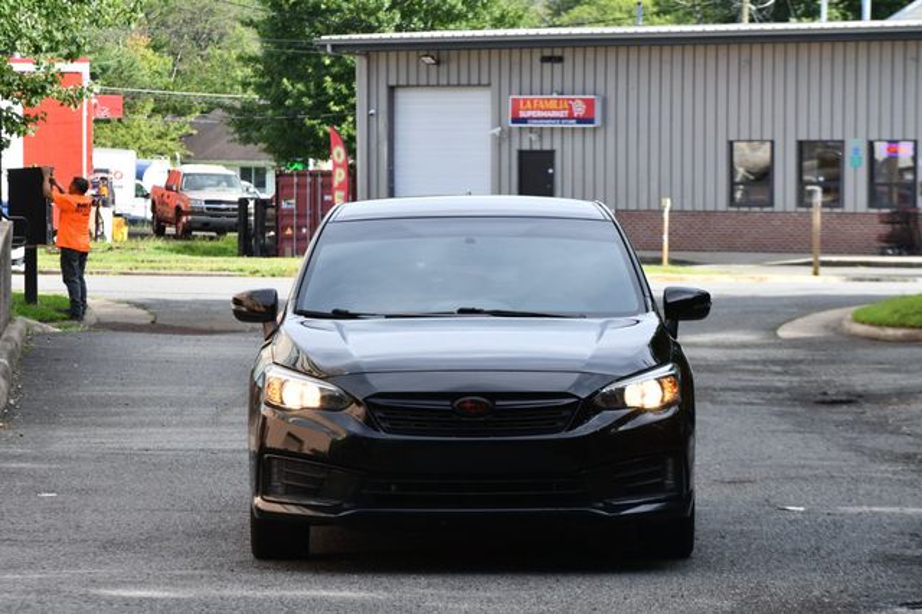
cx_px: 461
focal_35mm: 153
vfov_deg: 9.0
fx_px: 3916
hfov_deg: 13.4
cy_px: 307
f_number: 8
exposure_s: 1/250
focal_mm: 102
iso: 180
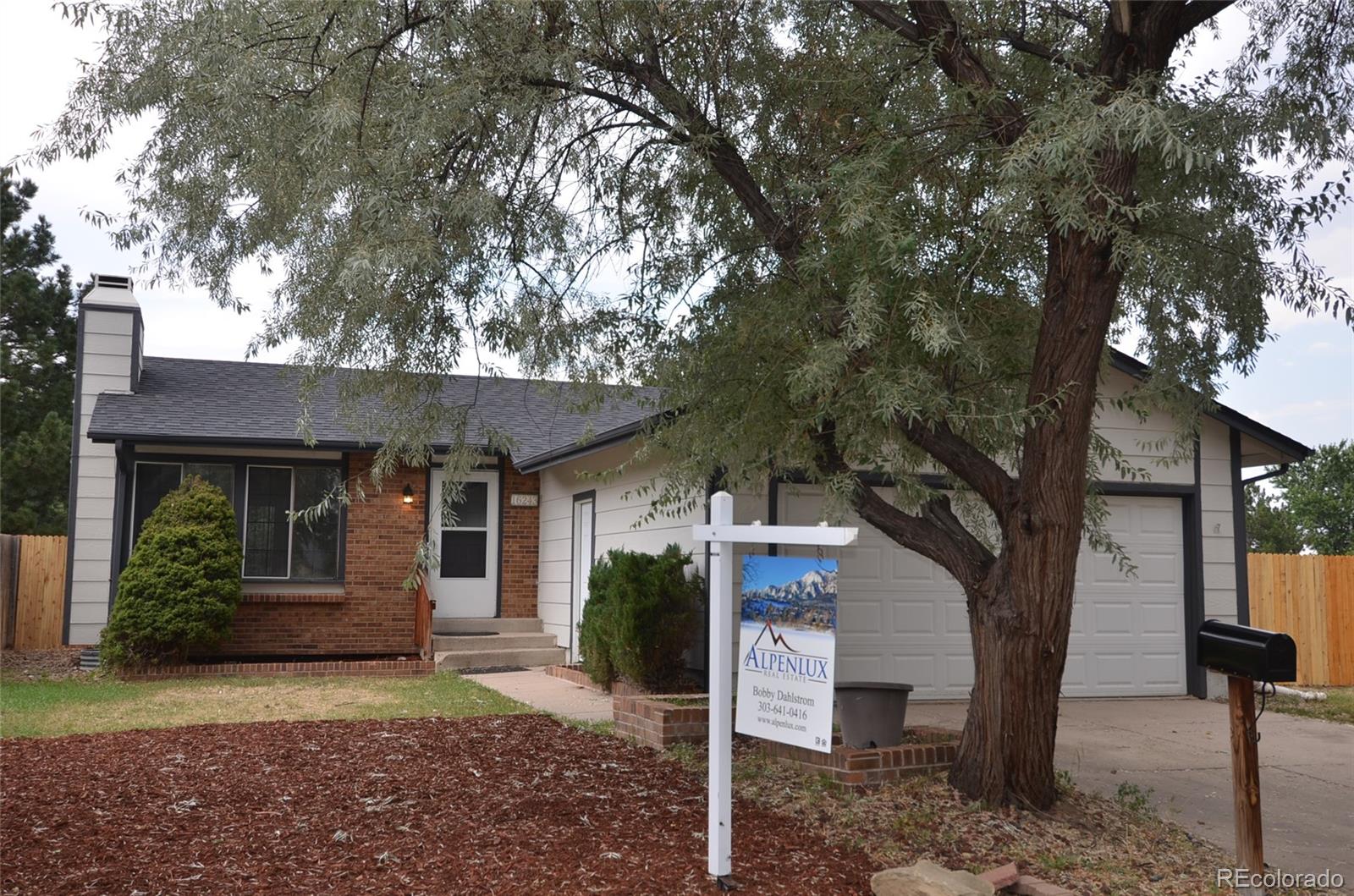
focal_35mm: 36
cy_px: 448
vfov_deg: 36.7
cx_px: 677
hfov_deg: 53.2
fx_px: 1351
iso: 100
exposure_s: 1/250
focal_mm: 24
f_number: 5.6
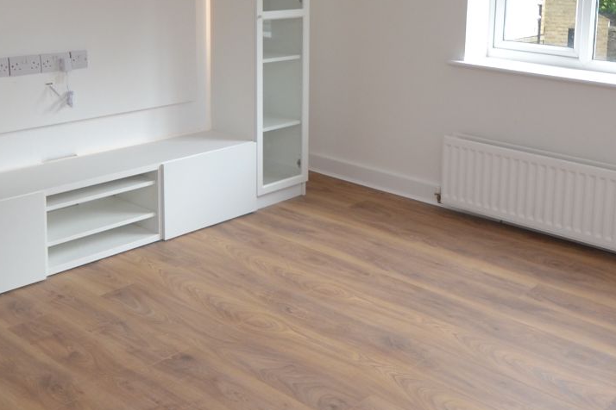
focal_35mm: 43
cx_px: 375
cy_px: 58
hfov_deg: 45.1
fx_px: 736
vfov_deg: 30.1
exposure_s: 1/125
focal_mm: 10
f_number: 5.6
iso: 400
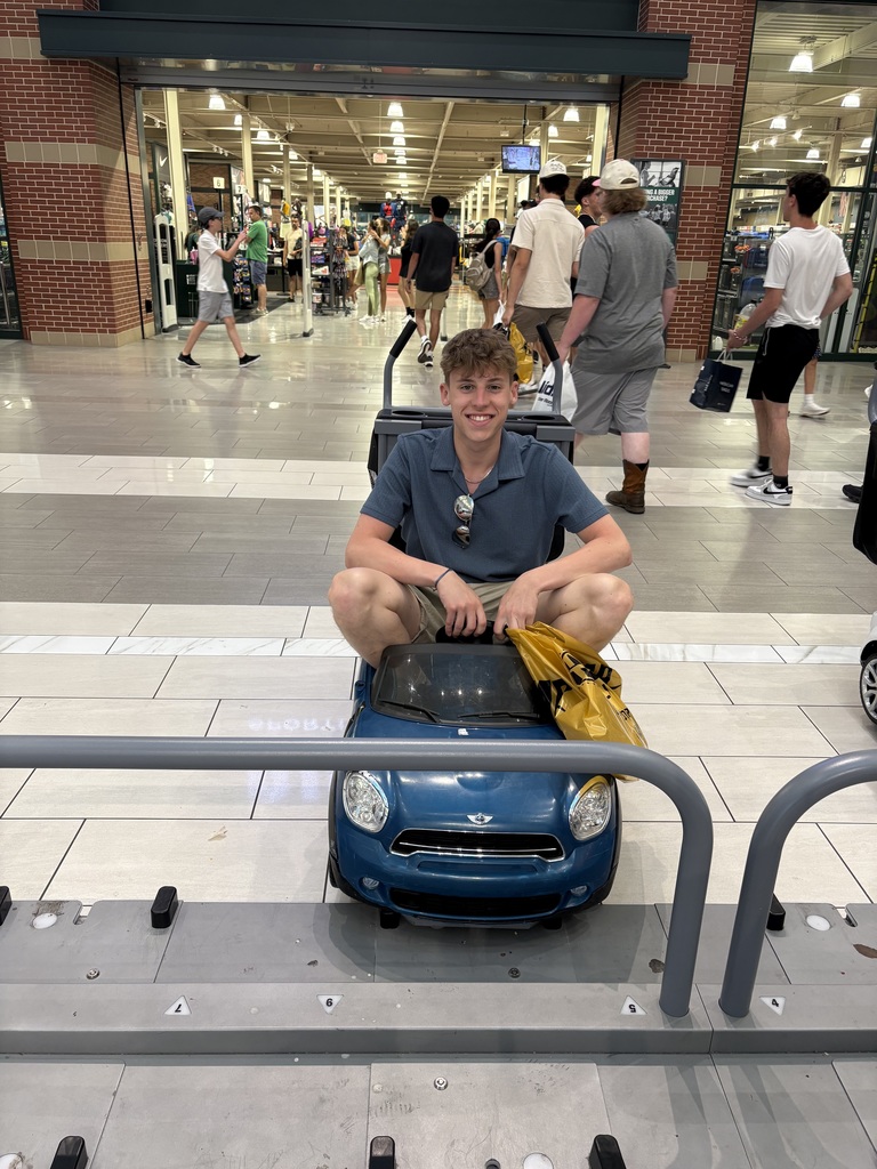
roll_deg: -1.7
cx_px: 438
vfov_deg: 67.3
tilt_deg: -20.8
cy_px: 584
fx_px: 878
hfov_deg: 53.1
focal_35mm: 26
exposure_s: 1/60
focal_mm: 5.96
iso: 100
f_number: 1.6
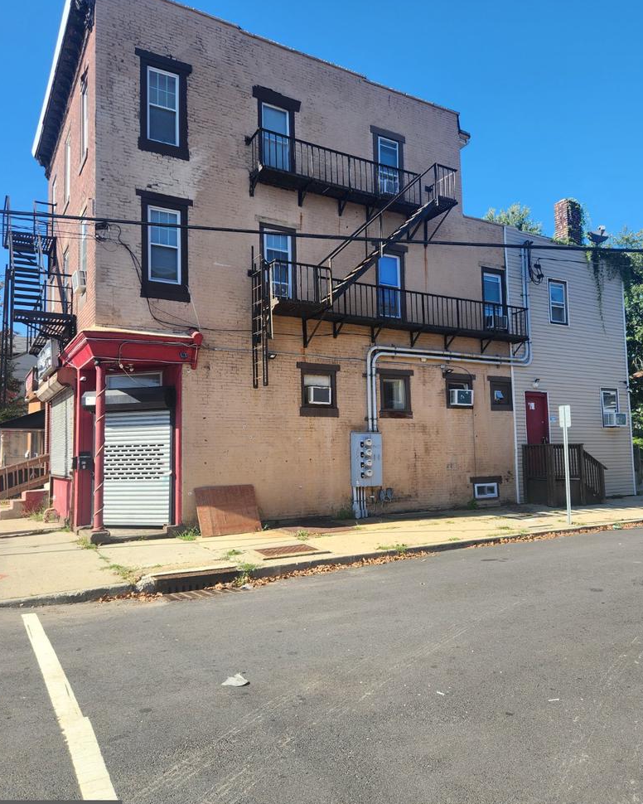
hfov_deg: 56.8
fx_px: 595
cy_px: 400
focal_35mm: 25
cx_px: 312
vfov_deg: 68.1
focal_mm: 5.4
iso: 20
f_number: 1.8
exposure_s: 1/668
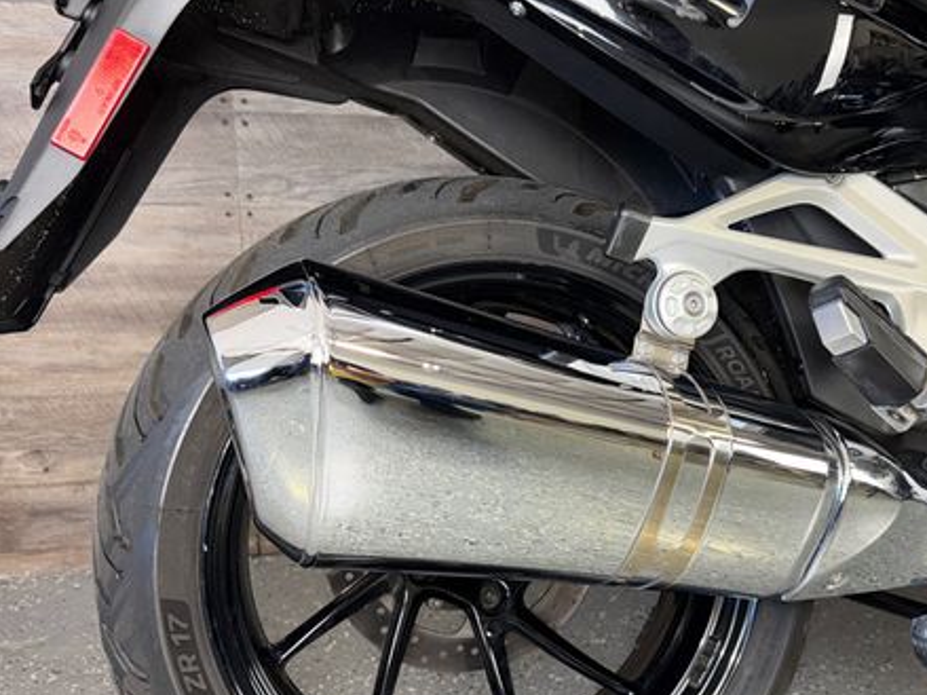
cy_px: 384
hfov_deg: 52.4
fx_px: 937
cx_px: 538
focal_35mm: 35
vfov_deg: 40.6
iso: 64
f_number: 1.78
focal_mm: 6.76
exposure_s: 1/22
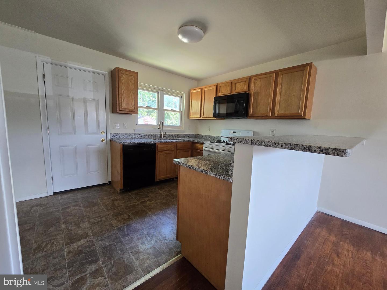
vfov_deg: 89.9
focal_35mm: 13
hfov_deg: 106.2
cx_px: 194
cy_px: 145
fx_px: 145
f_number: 2.2
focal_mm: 2.2
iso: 160
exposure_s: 1/60
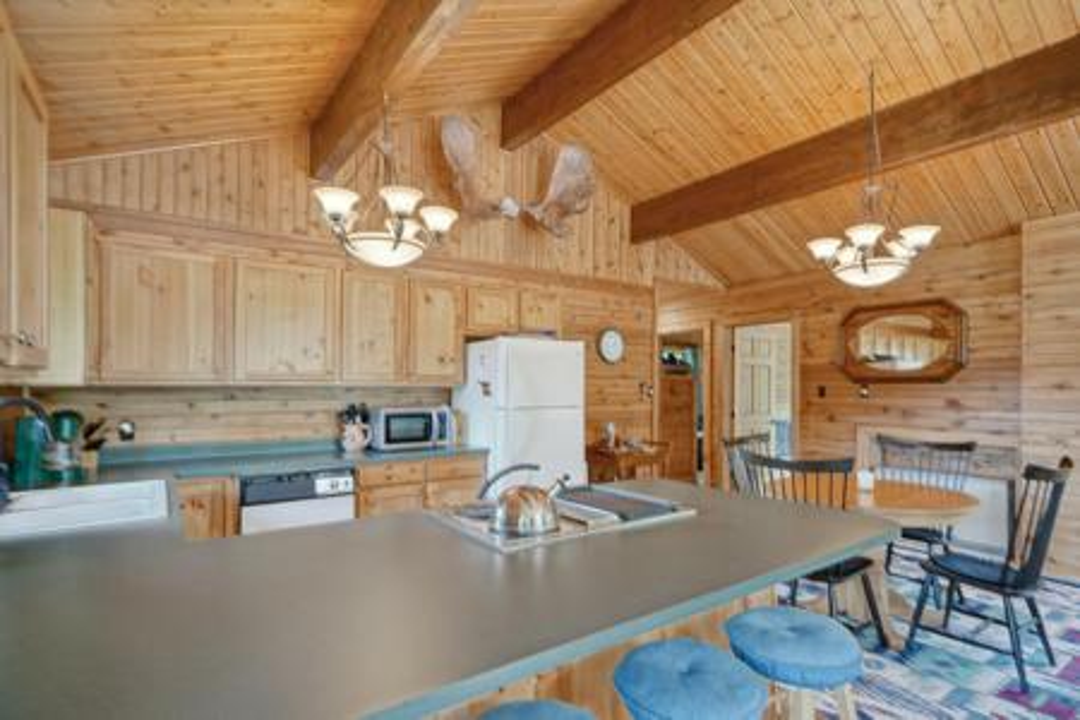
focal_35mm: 17
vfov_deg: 70.4
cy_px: 360
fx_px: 510
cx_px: 540
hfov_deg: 93.3
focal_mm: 17
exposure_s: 1/13
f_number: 8
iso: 400
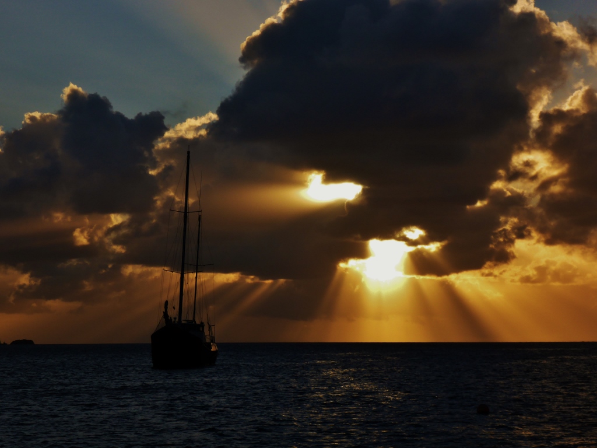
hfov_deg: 19.6
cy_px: 224
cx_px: 298
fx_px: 1725
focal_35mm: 100
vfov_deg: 14.8
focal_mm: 16.6
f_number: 5.7
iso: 100
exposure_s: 1/500
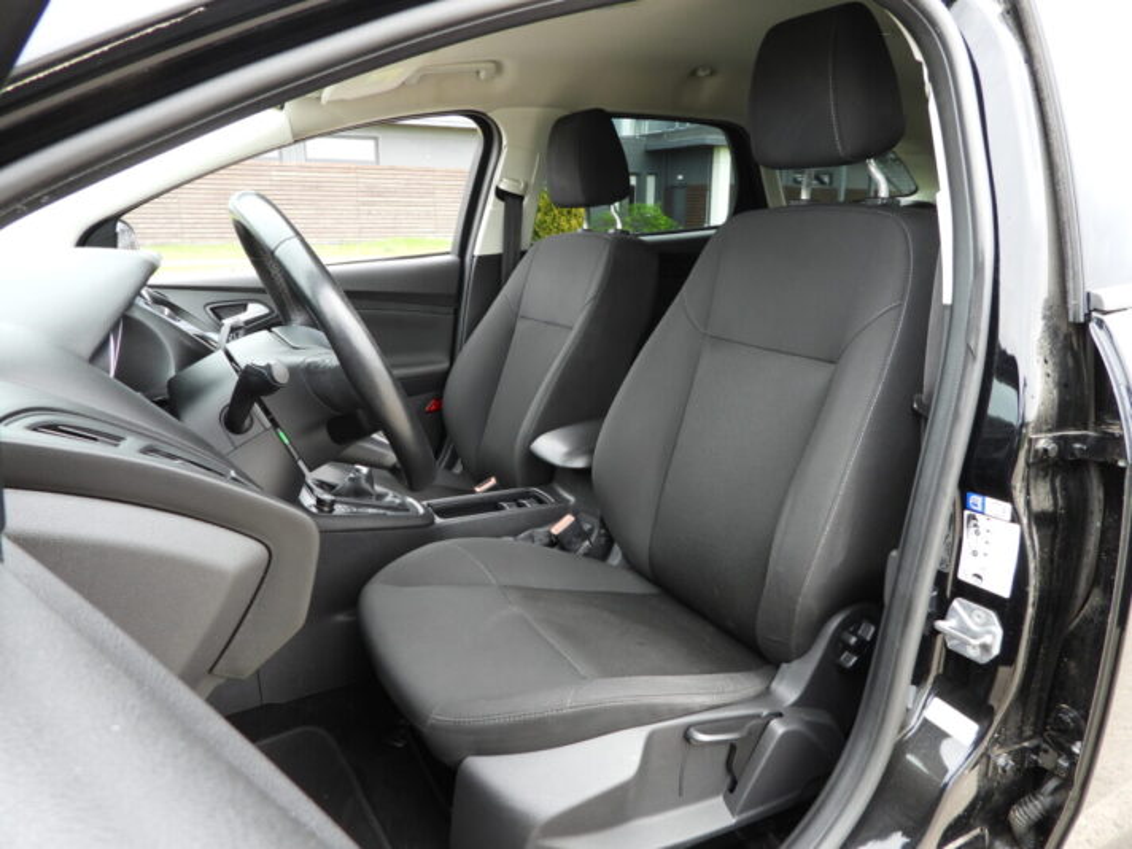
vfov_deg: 56.8
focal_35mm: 24
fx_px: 785
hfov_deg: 71.6
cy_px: 424
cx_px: 566
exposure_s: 1/80
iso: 100
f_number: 2.8
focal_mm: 4.3
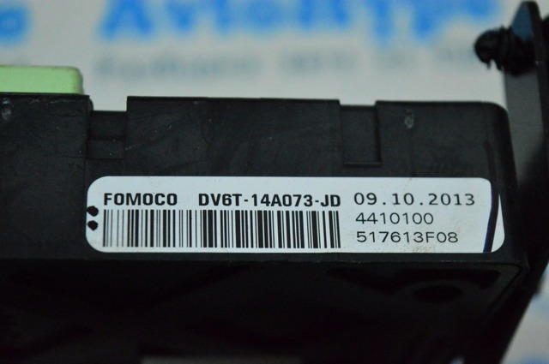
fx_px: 1257
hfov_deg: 24.6
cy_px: 182
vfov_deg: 16.5
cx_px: 274
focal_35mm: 82
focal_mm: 55
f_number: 6.3
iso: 6400
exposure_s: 1/800
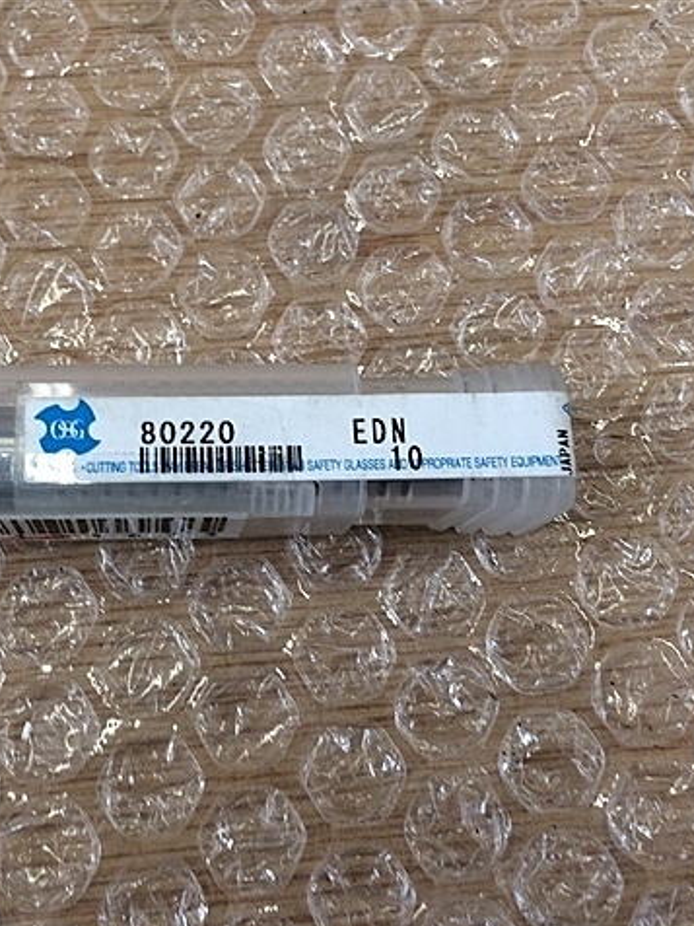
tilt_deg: -74.4
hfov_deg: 36.1
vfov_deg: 47.9
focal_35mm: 39
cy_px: 465
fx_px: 1043
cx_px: 187
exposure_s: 1/60
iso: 50
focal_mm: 4.15
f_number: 2.2
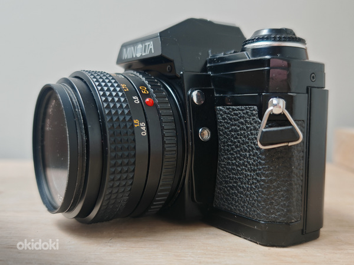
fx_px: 358
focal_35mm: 35
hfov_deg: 52.6
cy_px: 132
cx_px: 177
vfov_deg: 40.7
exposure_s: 1/50
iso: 125
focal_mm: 6.83
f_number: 1.4
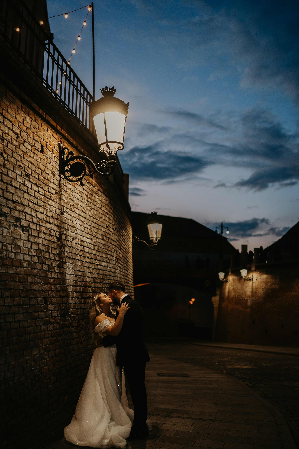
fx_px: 436
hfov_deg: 37.9
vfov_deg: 54.4
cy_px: 224
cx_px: 150
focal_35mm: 35
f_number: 1.4
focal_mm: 35
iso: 1000
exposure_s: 1/640
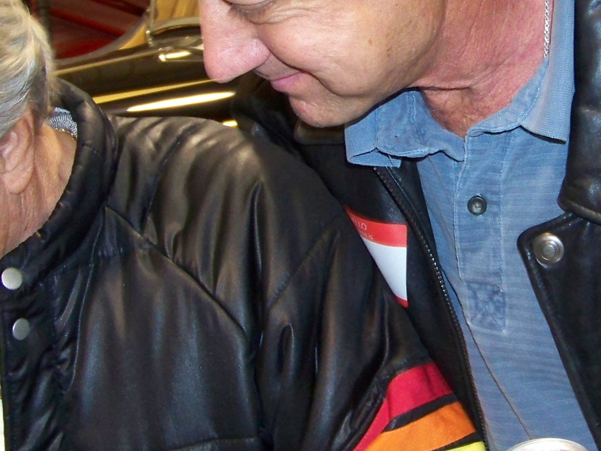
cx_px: 412
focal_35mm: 82
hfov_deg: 23.7
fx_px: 1424
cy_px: 171
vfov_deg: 18.0
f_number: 2.8
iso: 200
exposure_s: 1/30
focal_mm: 5.85
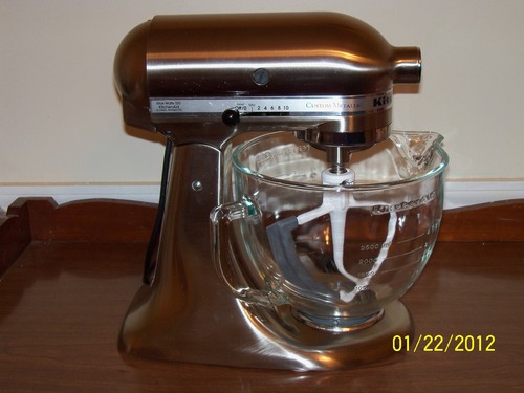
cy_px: 196
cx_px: 262
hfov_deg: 38.2
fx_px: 757
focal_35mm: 50
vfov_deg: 29.1
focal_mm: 8.8
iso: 200
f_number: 3.8
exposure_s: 1/30
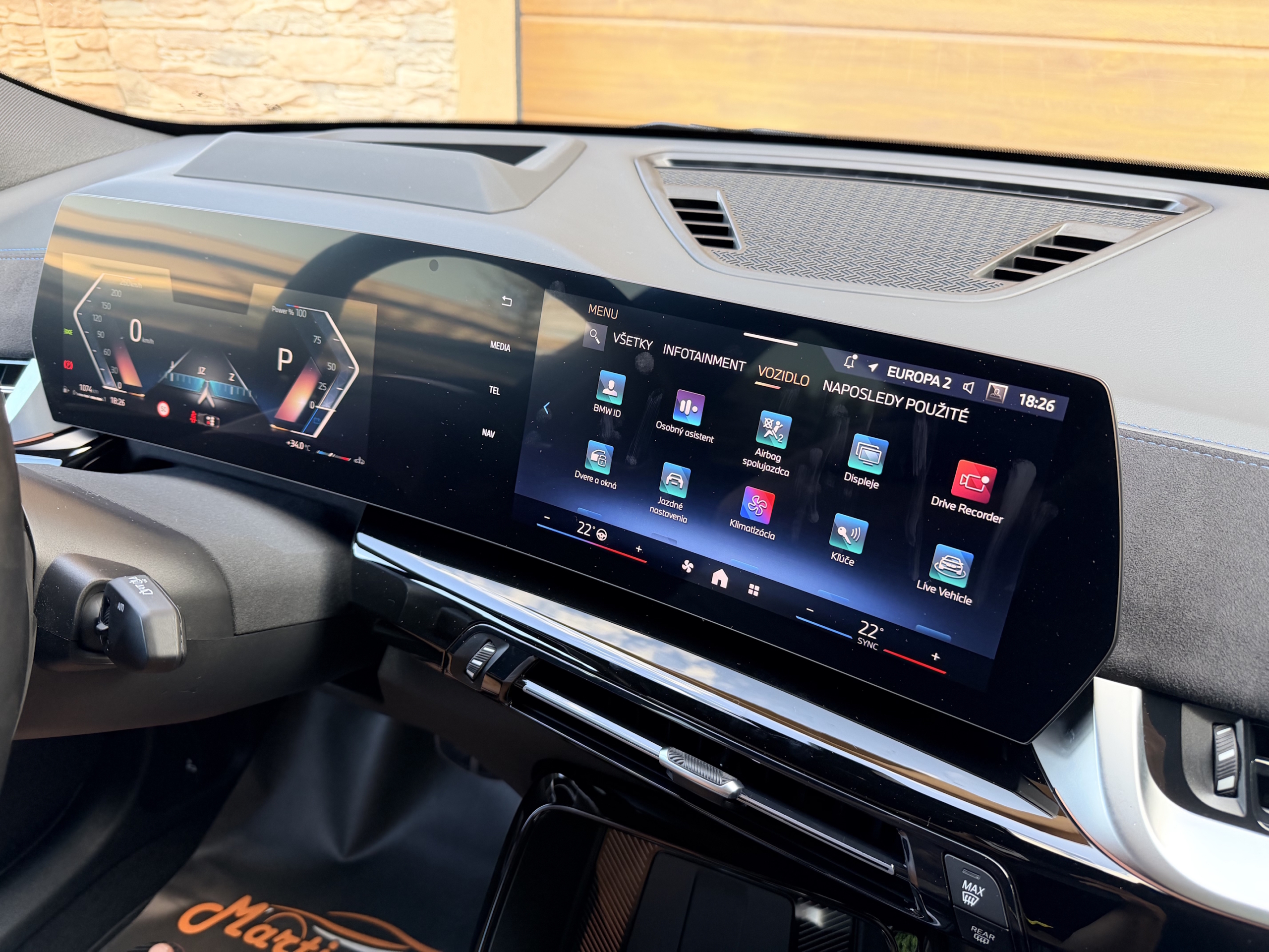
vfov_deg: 56.8
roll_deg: -2.2
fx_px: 880
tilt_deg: -26.3
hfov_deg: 71.6
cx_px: 634
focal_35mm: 24
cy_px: 476
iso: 200
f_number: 1.78
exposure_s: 1/73
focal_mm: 6.76
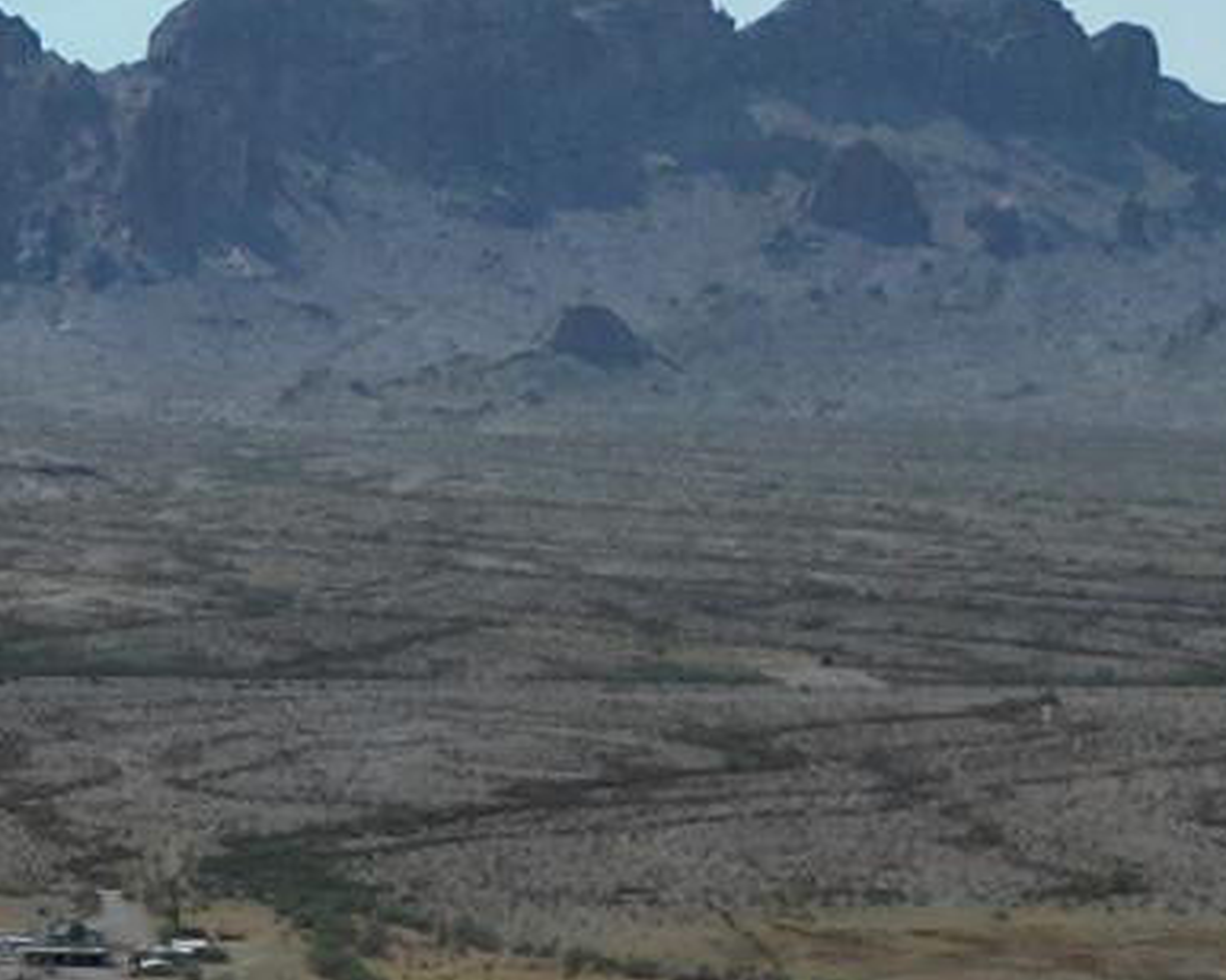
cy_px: 2608
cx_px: -1705
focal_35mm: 183
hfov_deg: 9.4
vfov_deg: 7.7
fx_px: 6638
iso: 110
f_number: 1.7
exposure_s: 1/4000
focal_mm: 6.72
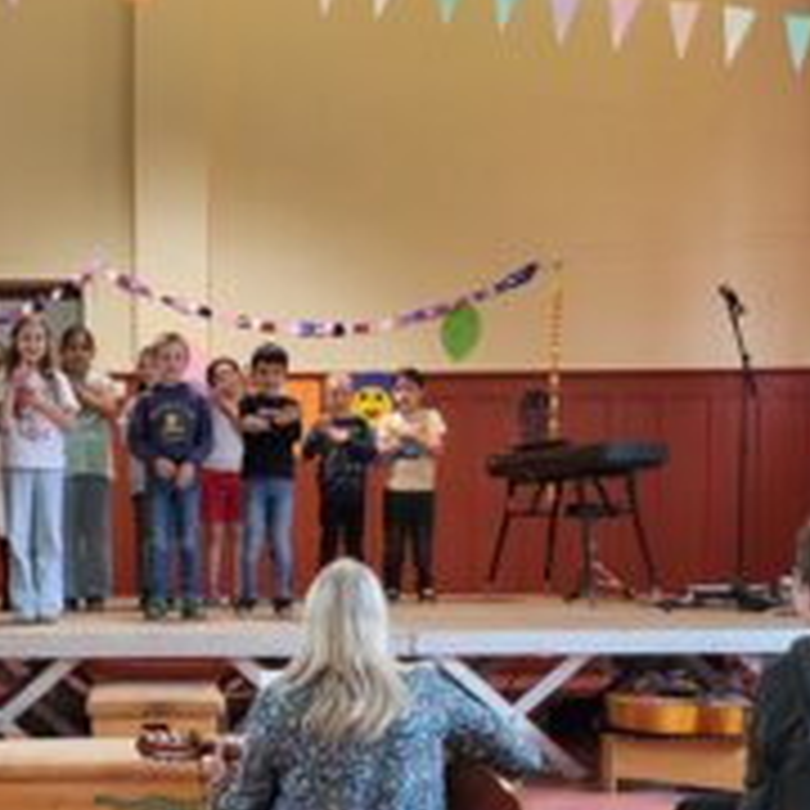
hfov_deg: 32.8
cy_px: 626
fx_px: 1350
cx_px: 202
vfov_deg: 32.6
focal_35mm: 51
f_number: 1.8
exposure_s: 1/100
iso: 320
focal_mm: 5.4
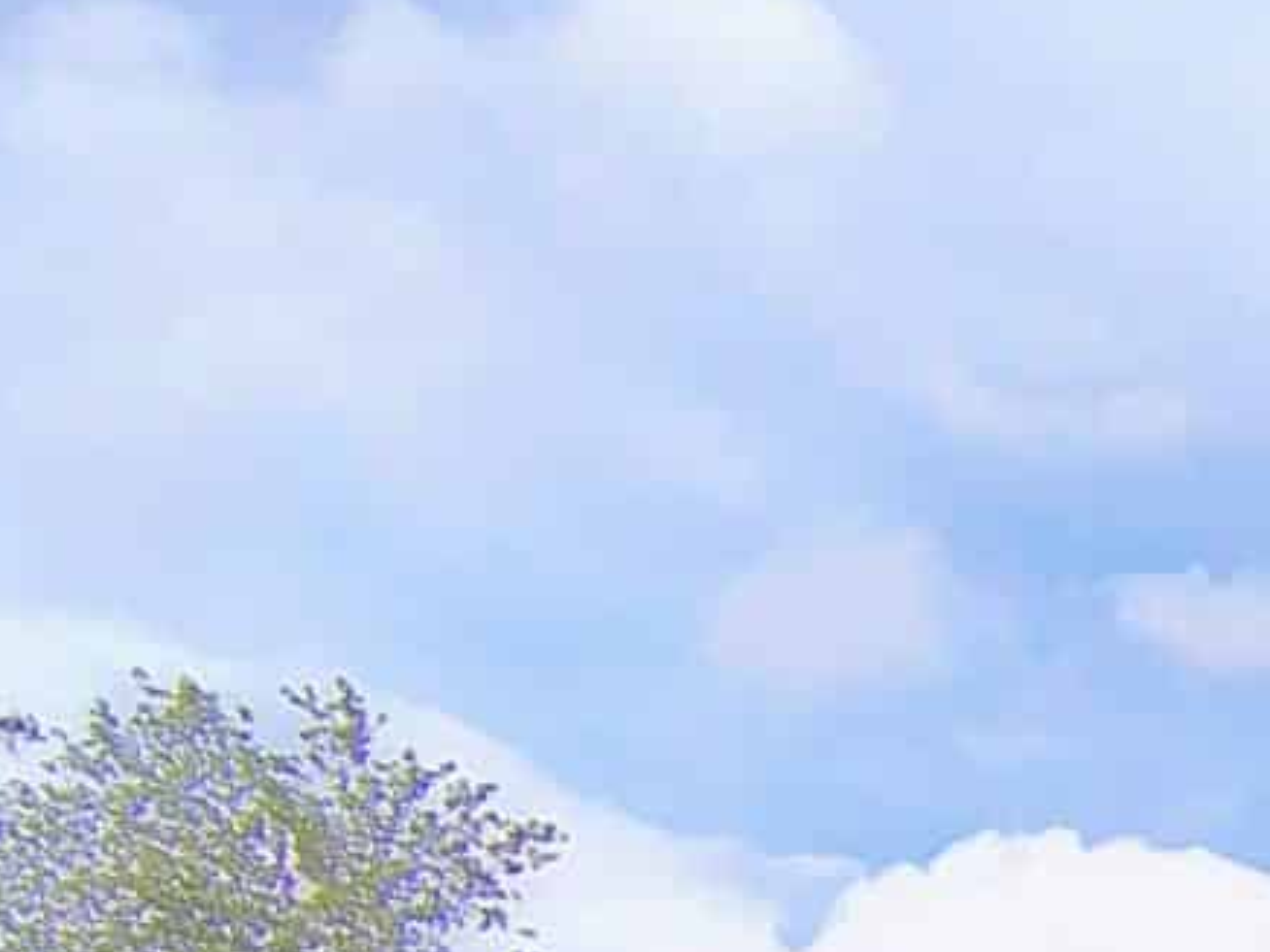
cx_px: 2724
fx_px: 3449
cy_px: 2297
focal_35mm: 94
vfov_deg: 12.4
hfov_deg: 15.4
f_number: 2.2
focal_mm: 2.13
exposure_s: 1/342
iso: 100
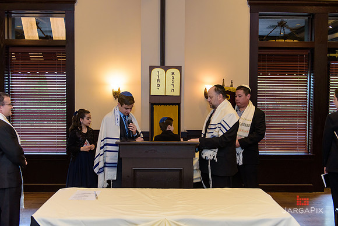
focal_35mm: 36
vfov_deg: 36.9
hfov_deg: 53.1
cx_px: 169
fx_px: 338
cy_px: 113
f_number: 3.2
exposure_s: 1/125
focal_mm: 36
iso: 1250
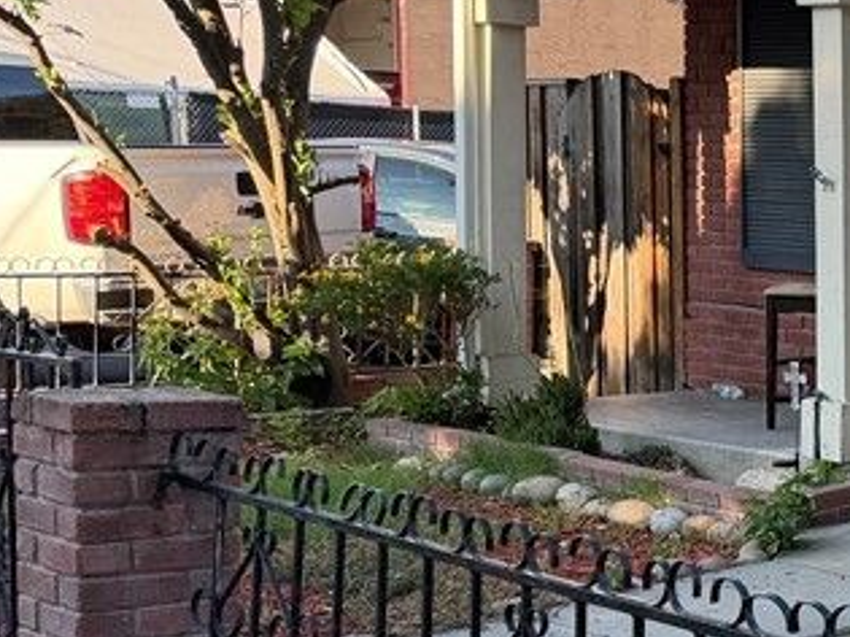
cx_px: 1365
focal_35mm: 78
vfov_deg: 18.8
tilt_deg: -5.4
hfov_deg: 20.4
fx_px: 1915
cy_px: 443
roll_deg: -1.4
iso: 100
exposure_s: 1/473
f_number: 1.78
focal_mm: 6.76
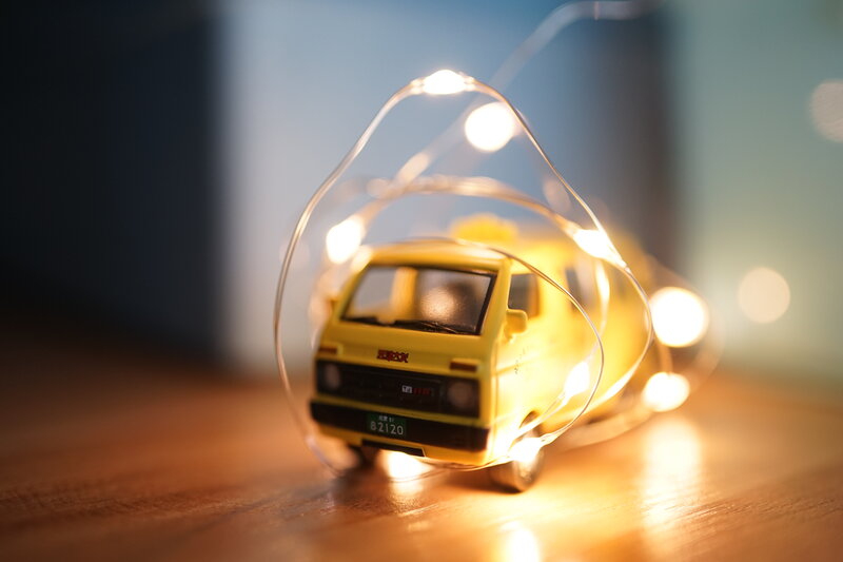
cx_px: 422
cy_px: 281
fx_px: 819
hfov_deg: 54.4
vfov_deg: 37.8
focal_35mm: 35
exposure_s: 1/60
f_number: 2
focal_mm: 35
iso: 1000
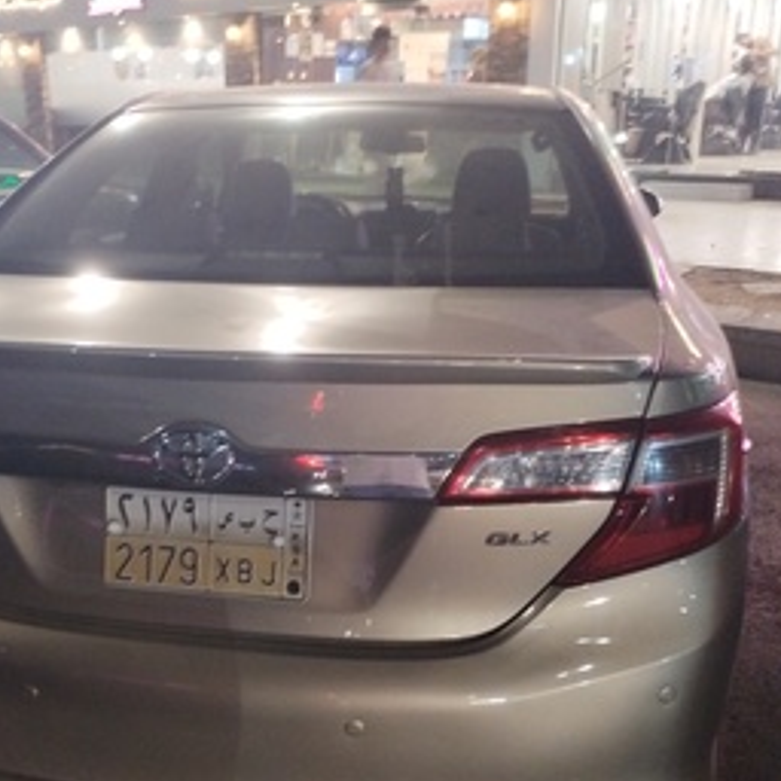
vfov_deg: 40.6
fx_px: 1047
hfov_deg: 40.5
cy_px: 502
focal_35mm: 41
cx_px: 273
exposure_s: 1/25
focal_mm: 4.75
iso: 586
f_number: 1.8
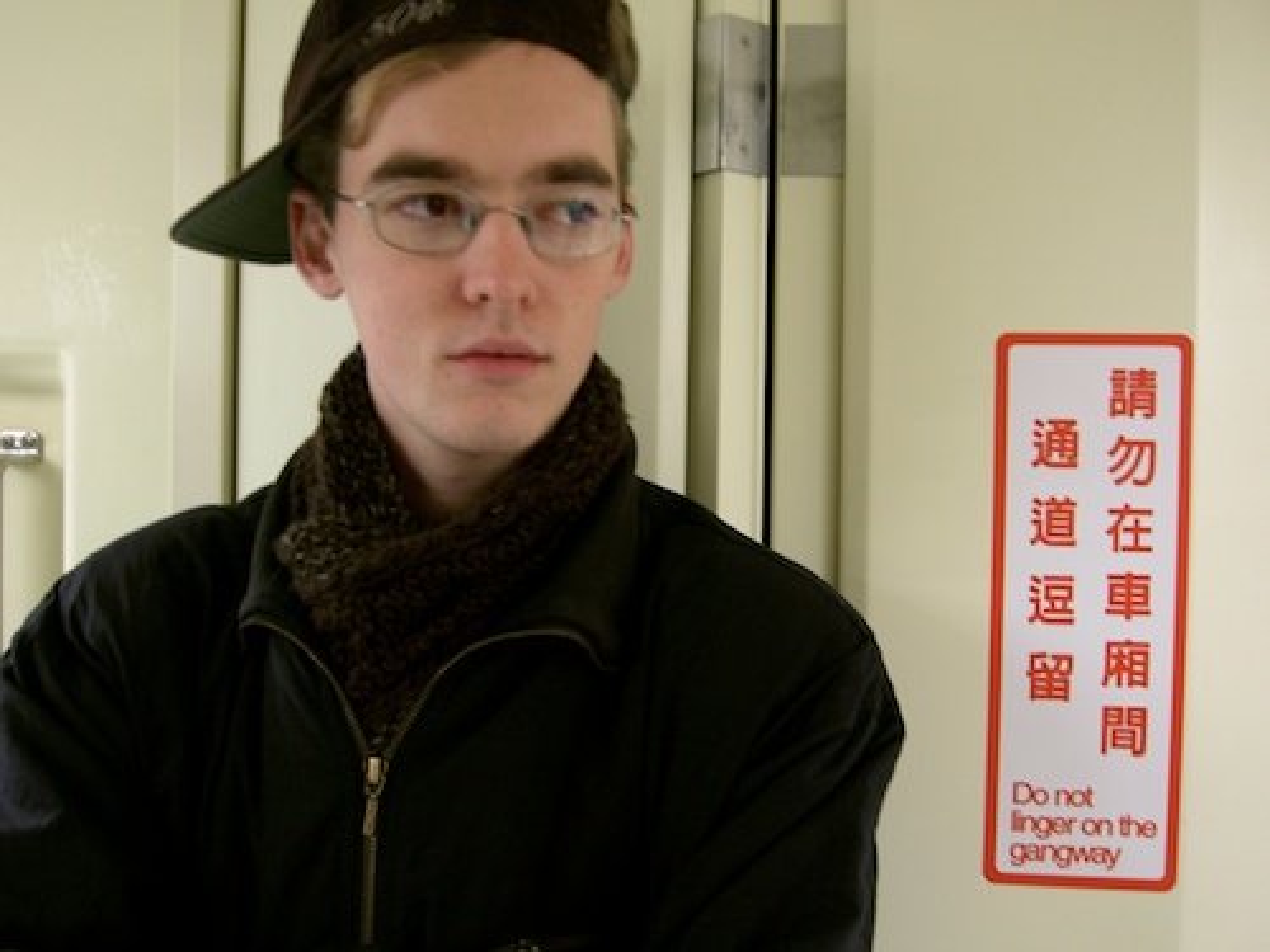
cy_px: 476
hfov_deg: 54.0
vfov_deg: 41.8
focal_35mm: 34
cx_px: 635
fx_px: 1247
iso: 100
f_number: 2.8
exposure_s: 1/1.6
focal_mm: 5.6
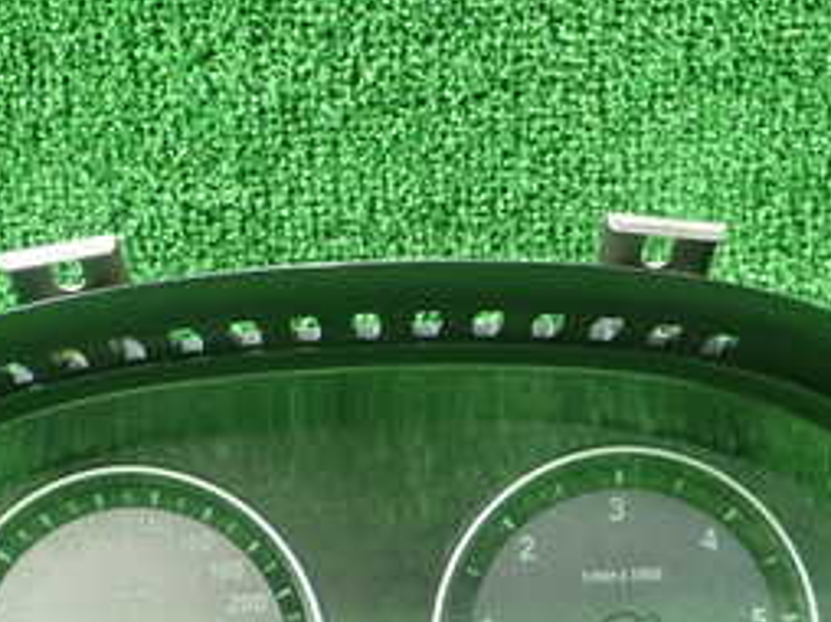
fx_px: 1703
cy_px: 579
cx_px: 360
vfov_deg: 20.2
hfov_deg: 27.4
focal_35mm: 71
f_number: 2.3
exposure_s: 1/50
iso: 800
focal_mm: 5.5
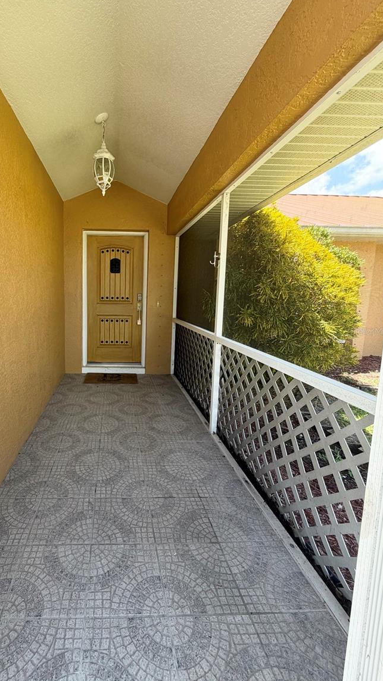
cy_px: 331
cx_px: 124
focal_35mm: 16
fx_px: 289
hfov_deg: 65.1
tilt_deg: -6.5
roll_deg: -0.8
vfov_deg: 99.4
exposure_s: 1/121
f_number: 2.2
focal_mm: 2.22
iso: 64
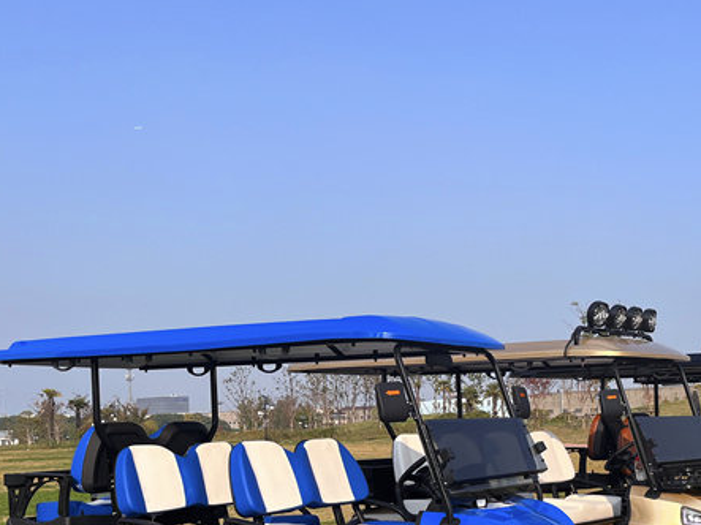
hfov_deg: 39.6
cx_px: 502
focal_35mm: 47
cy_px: 444
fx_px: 952
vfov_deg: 29.9
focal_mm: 5.1
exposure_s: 1/2513
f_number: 1.6
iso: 50
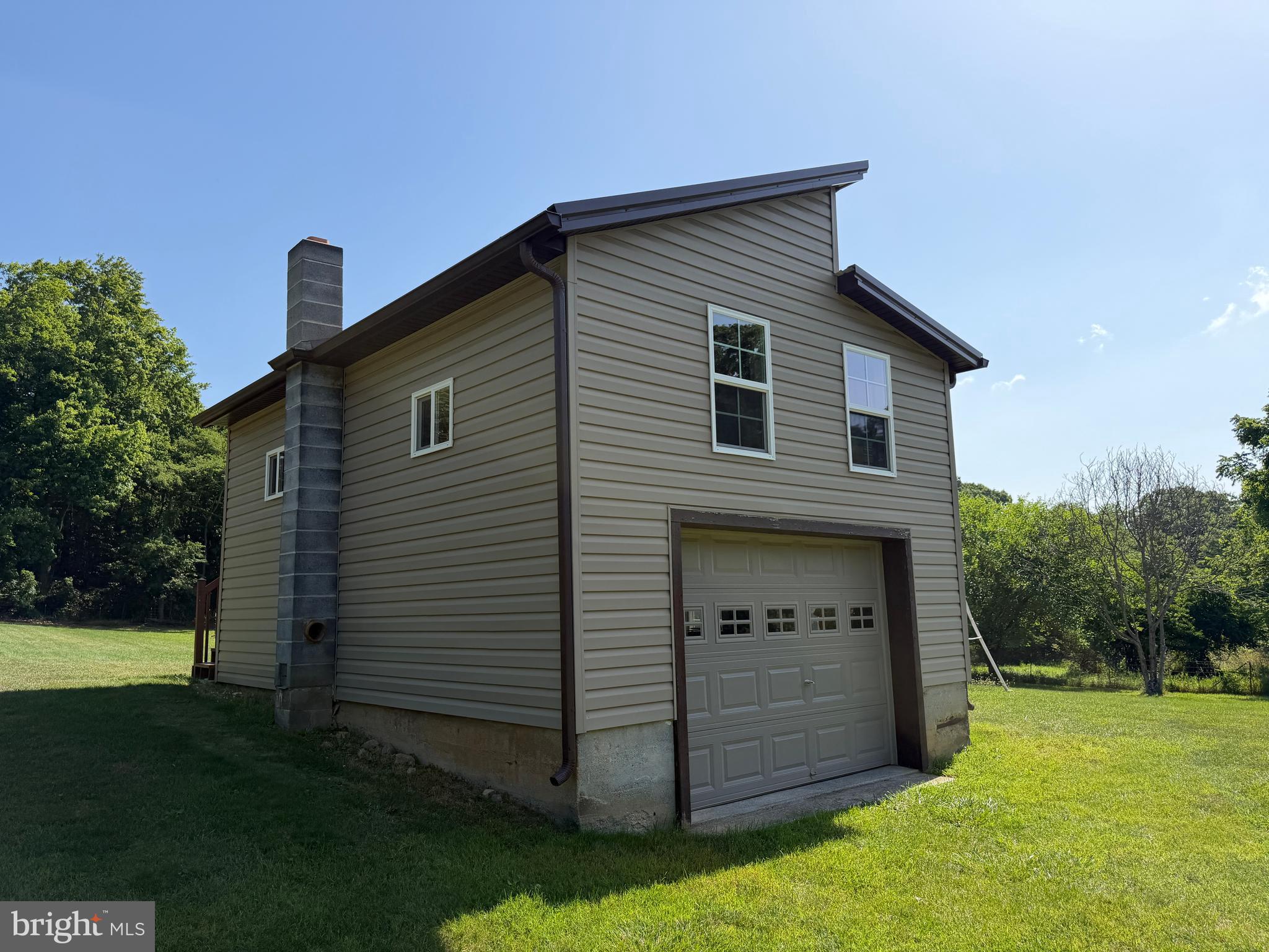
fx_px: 880
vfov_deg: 56.8
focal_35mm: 24
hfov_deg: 71.6
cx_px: 634
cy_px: 476
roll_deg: +2.0
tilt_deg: +9.9
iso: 80
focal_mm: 6.76
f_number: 1.78
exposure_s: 1/4167
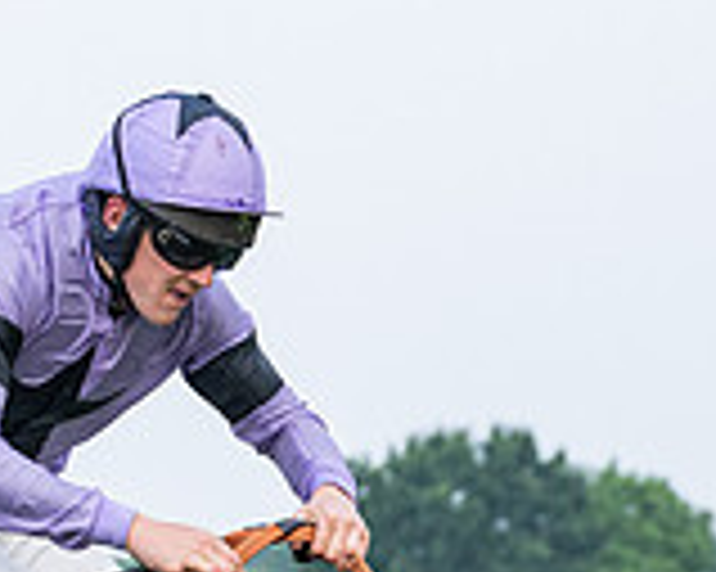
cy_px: 927
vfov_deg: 4.3
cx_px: 53
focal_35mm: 357
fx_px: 7560
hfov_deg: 5.4
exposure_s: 1/1600
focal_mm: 70
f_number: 4
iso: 800
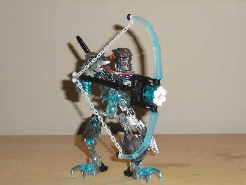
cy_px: 92
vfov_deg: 20.2
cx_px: 123
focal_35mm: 73
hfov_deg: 26.7
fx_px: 519
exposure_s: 1/60
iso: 200
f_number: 4.6
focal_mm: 13.1
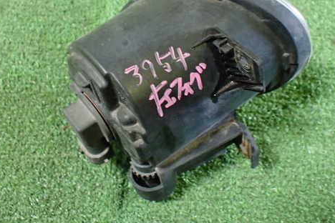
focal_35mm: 40
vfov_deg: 33.2
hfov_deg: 48.5
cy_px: 81
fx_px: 372
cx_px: 170
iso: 800
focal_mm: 5.4
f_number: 2.3
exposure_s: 1/50
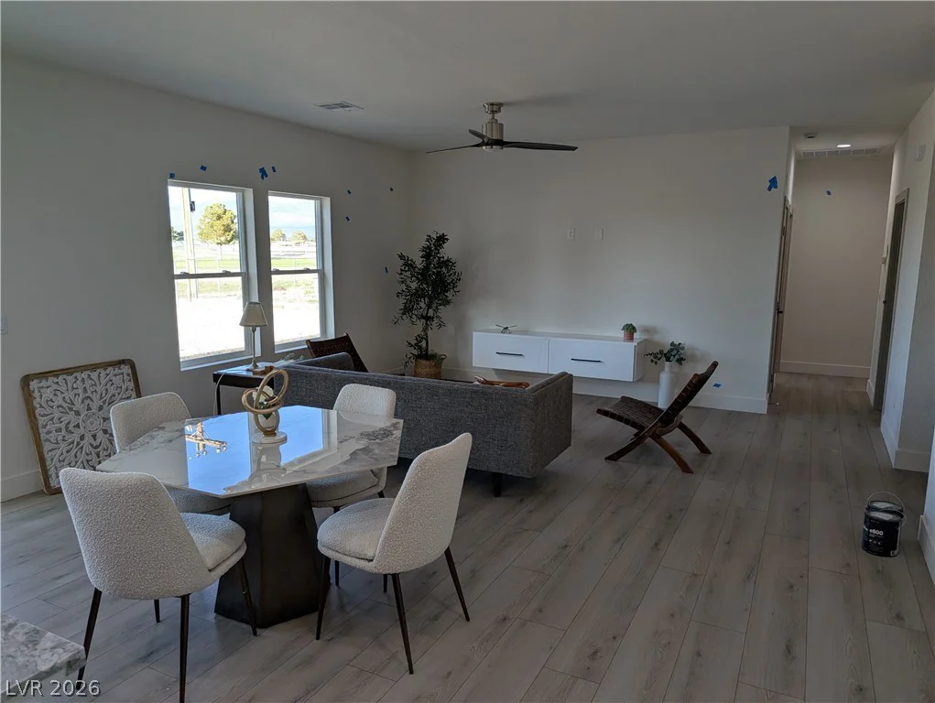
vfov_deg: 56.9
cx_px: 468
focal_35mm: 24
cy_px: 352
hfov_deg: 71.5
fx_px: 649
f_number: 1.68
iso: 28
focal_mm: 6.9
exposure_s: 1/132
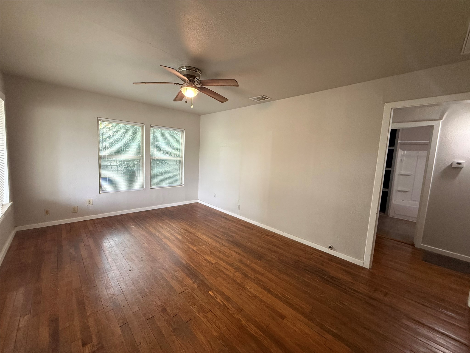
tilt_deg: -5.7
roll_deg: -3.5
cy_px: 176
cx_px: 235
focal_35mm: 14
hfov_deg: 102.1
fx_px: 190
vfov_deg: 85.7
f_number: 2.2
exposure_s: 1/60
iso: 250
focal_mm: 2.22
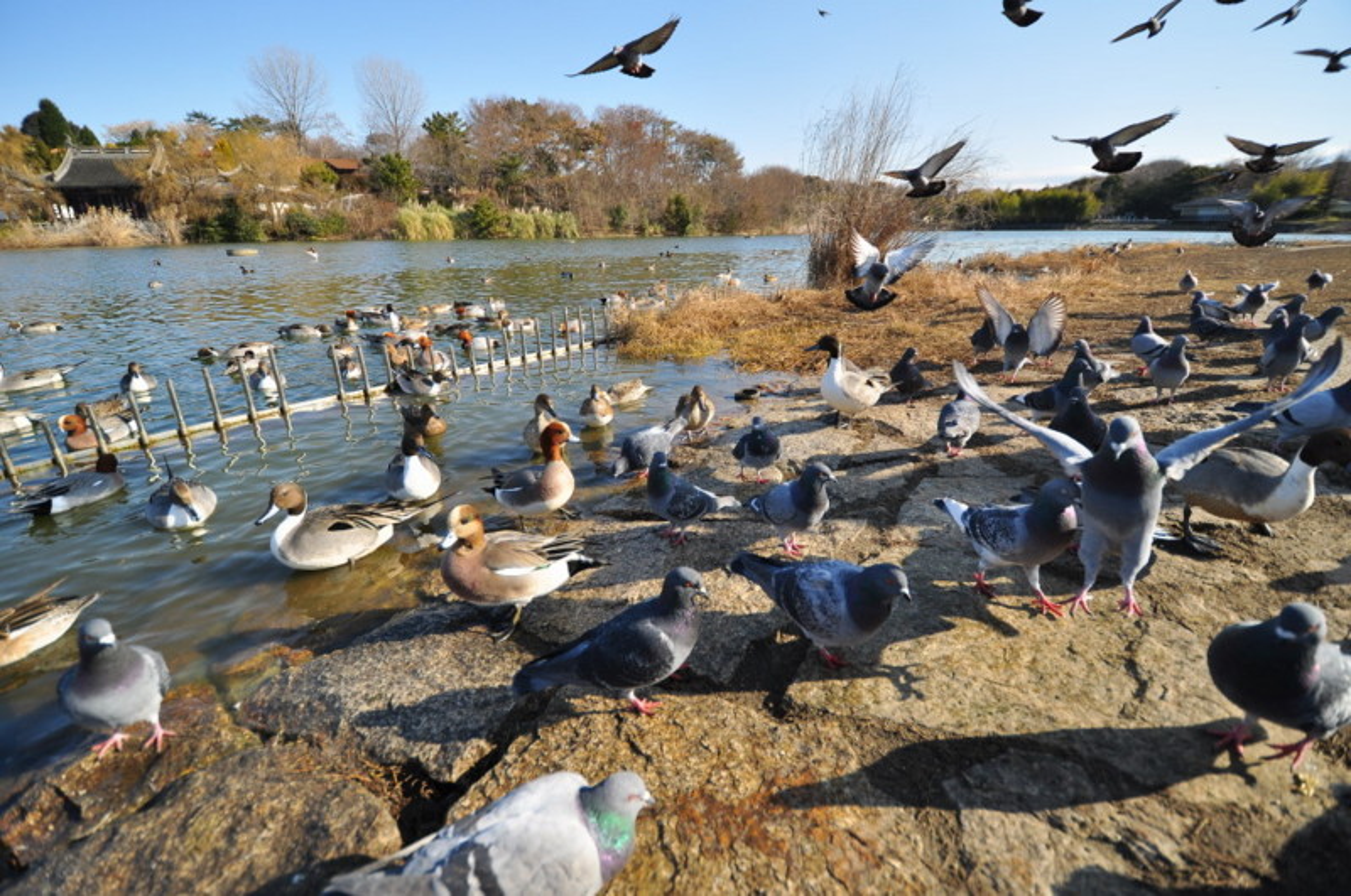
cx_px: 676
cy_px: 448
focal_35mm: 15
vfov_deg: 77.2
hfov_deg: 100.5
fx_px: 562
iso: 250
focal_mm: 10
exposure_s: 1/2000
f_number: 4
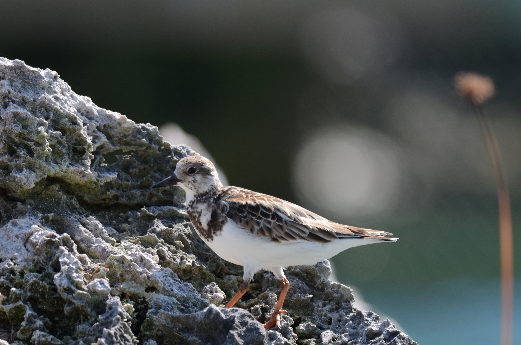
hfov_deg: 3.3
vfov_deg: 2.2
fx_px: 9098
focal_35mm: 630
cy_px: 172
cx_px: 260
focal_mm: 420
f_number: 5.6
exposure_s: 1/500
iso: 220
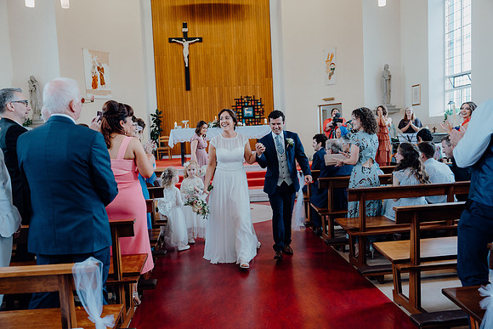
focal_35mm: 28
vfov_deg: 46.4
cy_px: 164
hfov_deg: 65.5
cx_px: 246
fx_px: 384
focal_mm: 28
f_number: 2.8
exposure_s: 1/200
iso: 640
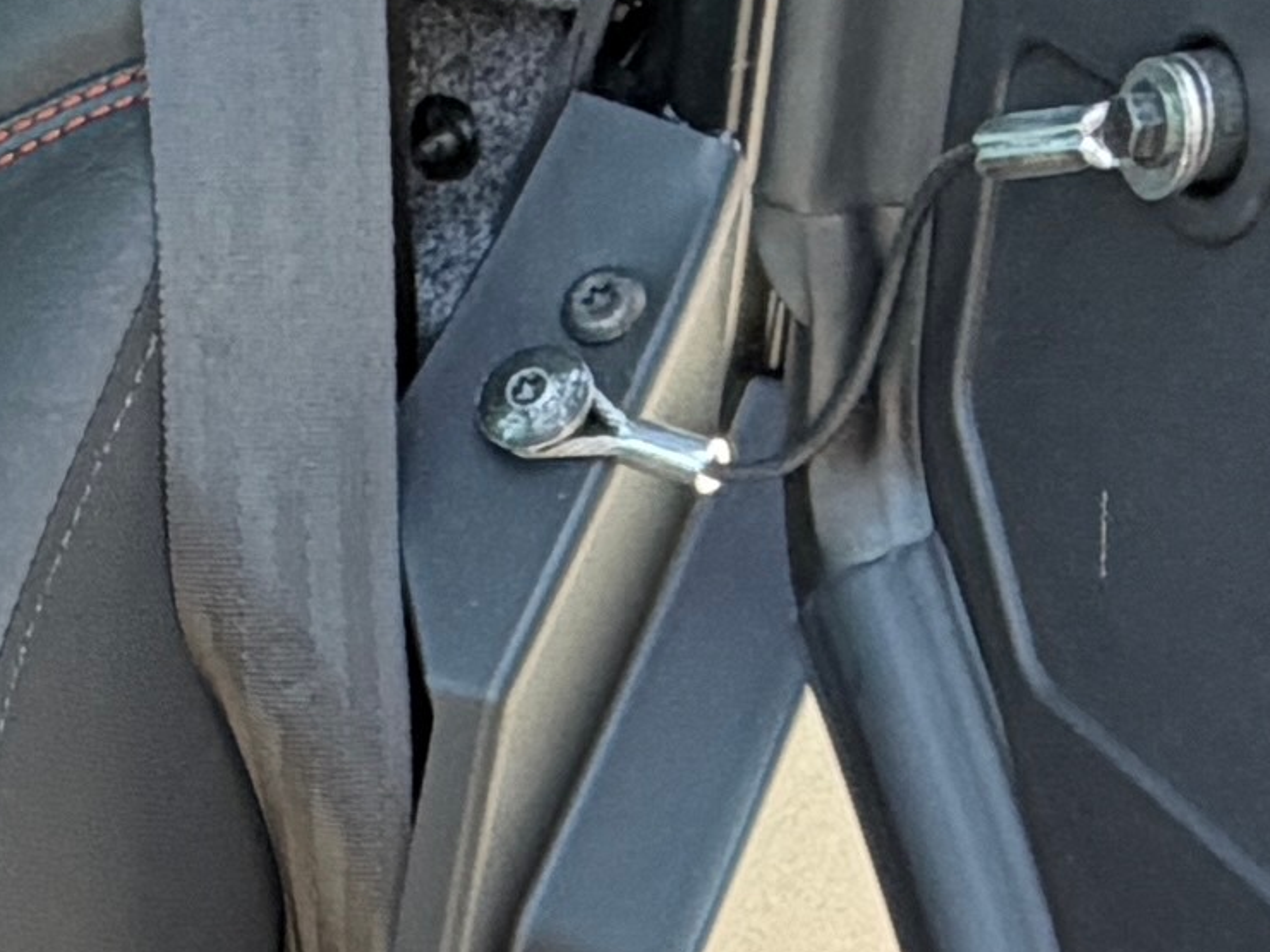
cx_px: -350
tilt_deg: -37.0
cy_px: 1316
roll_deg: +3.6
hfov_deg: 17.2
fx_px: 3962
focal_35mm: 108
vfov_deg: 13.1
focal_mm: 2.22
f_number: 2.2
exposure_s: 1/121
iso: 100
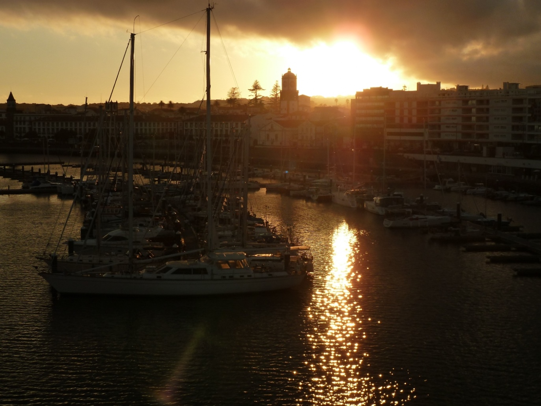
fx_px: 860
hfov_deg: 34.9
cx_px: 270
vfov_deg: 26.6
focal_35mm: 55
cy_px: 203
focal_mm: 9.1
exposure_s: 1/640
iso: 125
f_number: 5.6
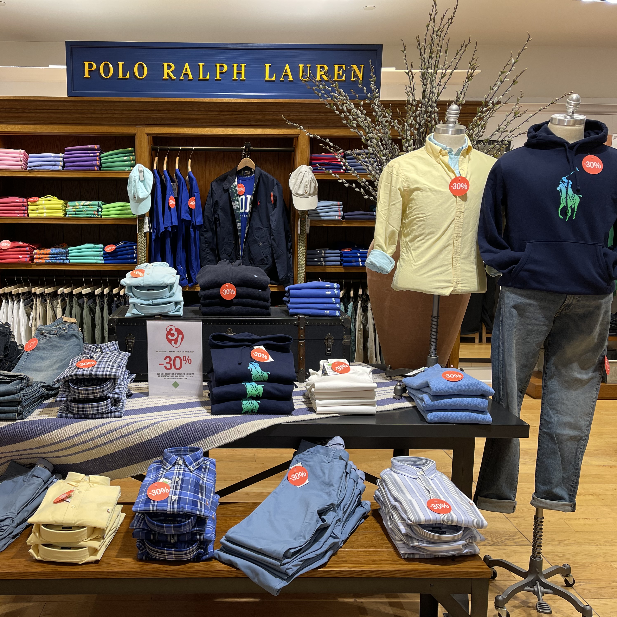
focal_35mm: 31
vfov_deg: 52.5
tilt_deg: -9.5
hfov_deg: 52.0
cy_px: 311
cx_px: 234
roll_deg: -0.6
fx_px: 625
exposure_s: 1/100
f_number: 1.6
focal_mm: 5.1
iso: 80
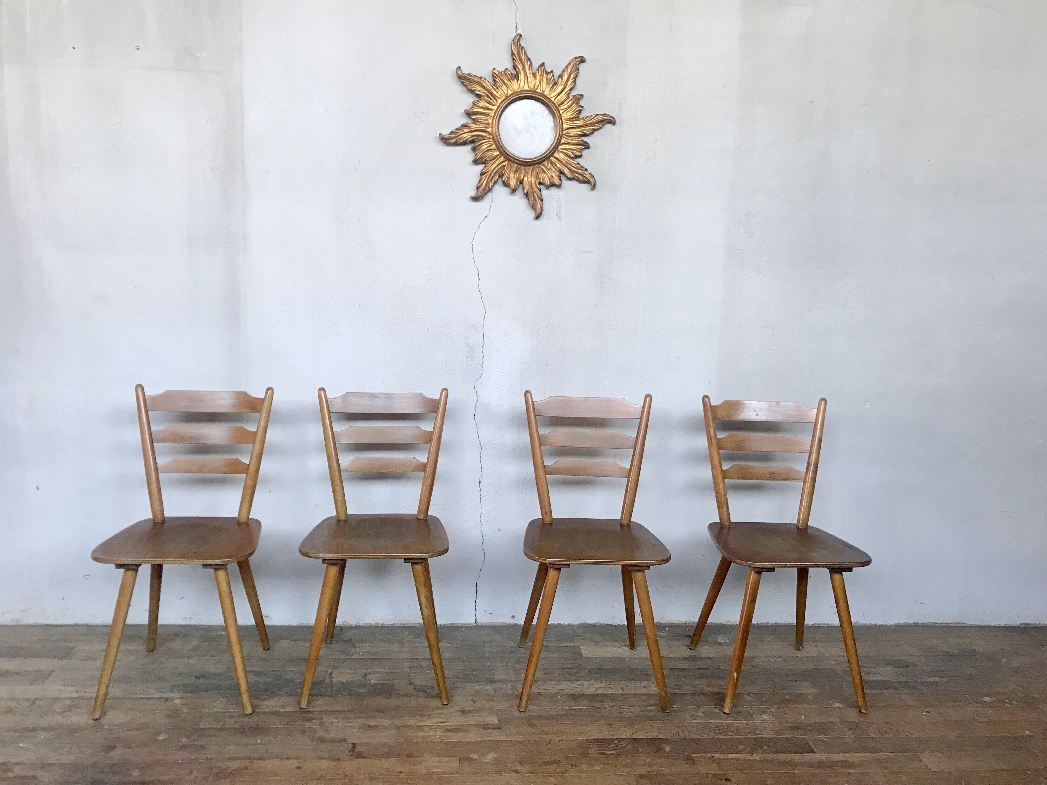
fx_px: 847
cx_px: 524
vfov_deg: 49.7
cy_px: 392
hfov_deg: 63.4
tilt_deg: -8.1
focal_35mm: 28
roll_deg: -1.8
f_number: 1.8
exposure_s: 1/33
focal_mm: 3.99
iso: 25
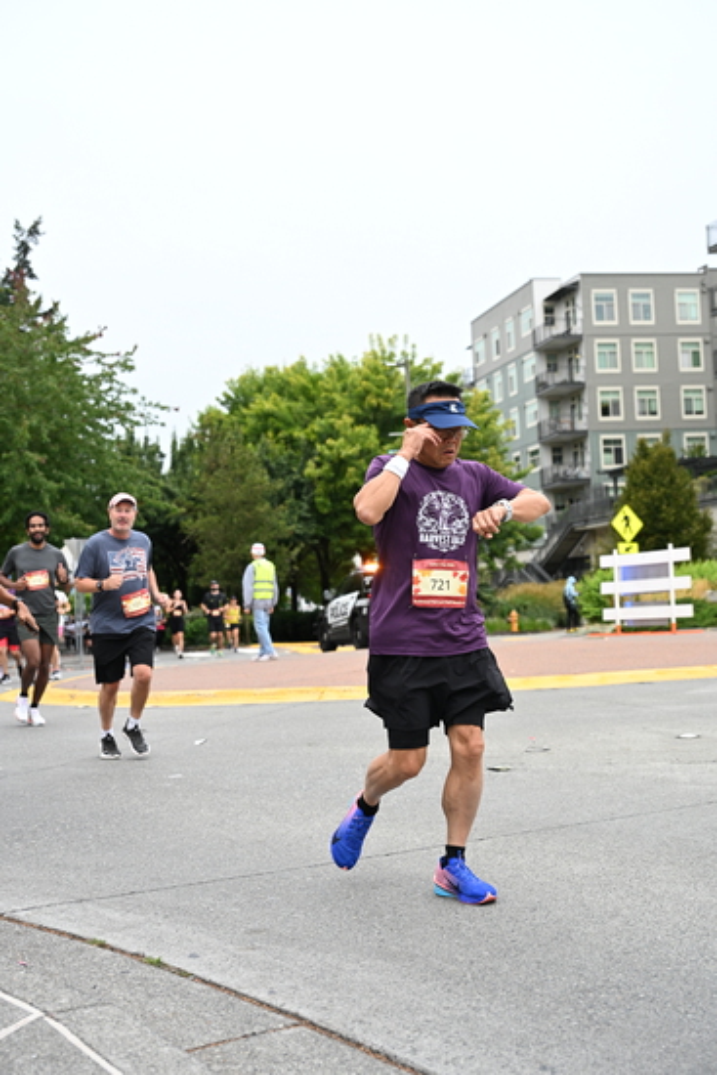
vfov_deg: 41.1
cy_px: 538
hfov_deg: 28.1
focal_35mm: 48
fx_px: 1433
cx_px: 358
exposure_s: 1/800
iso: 1600
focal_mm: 48
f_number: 4
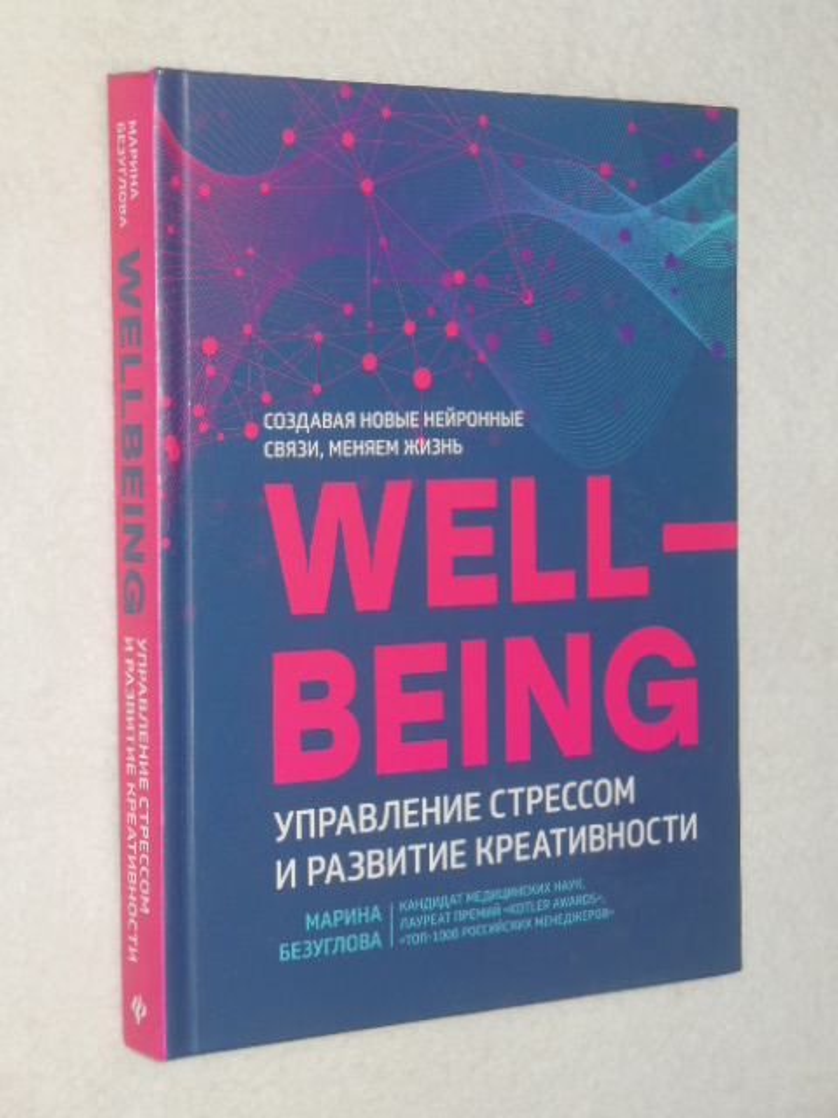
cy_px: 559
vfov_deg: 22.5
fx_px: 2808
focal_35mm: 87
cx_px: 419
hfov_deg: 17.0
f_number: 4.6
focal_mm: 15.5
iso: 200
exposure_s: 1/60
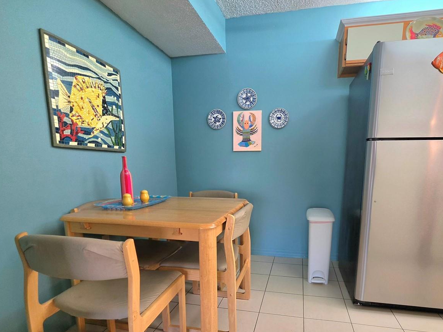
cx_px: 248
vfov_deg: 70.6
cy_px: 205
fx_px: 230
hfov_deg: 87.4
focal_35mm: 18
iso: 200
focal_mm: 2.2
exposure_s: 1/120
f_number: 1.9
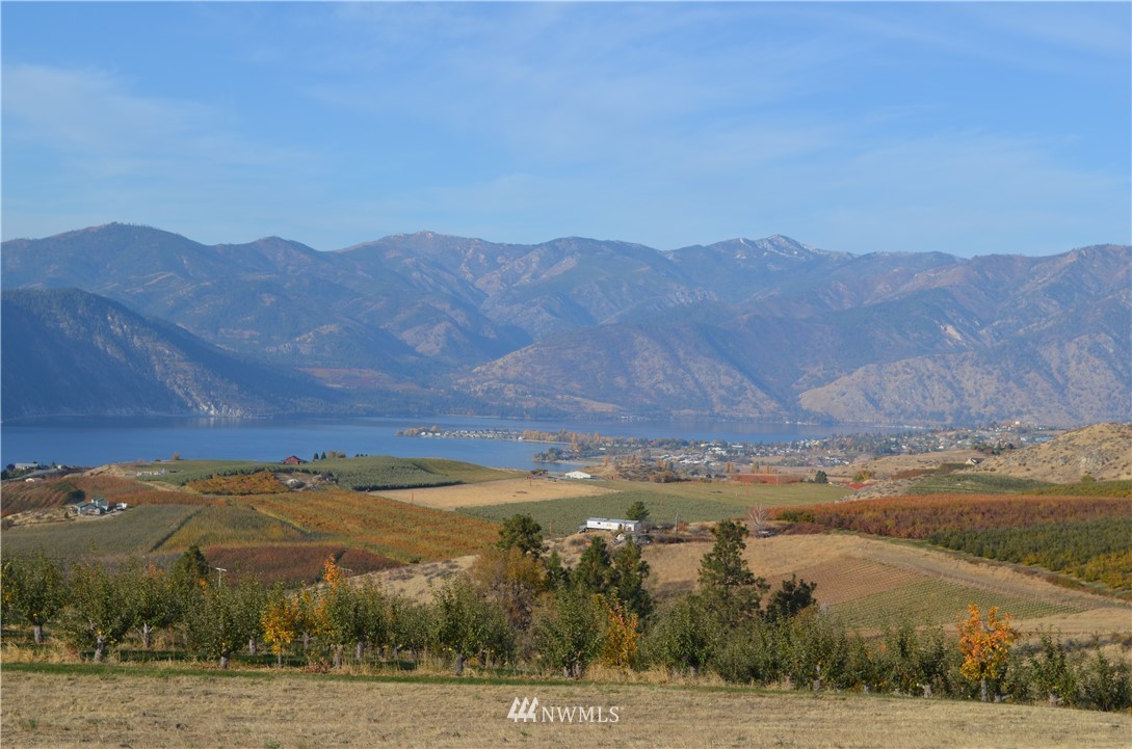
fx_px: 1883
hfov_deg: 33.5
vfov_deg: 22.5
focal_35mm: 60
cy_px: 374
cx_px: 566
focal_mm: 40
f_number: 8
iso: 100
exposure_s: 1/250
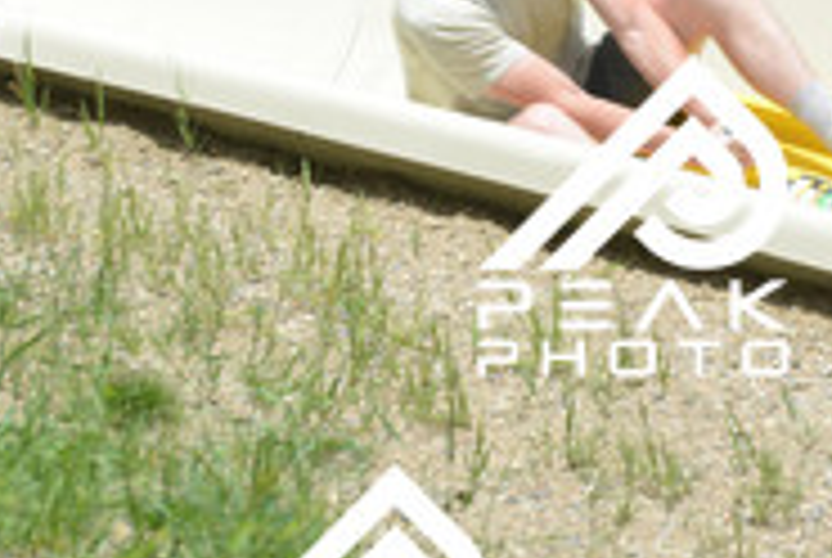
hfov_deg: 4.9
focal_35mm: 421
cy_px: 187
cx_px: 652
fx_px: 9745
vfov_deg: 3.3
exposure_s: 1/640
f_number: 6.3
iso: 180
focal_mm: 195
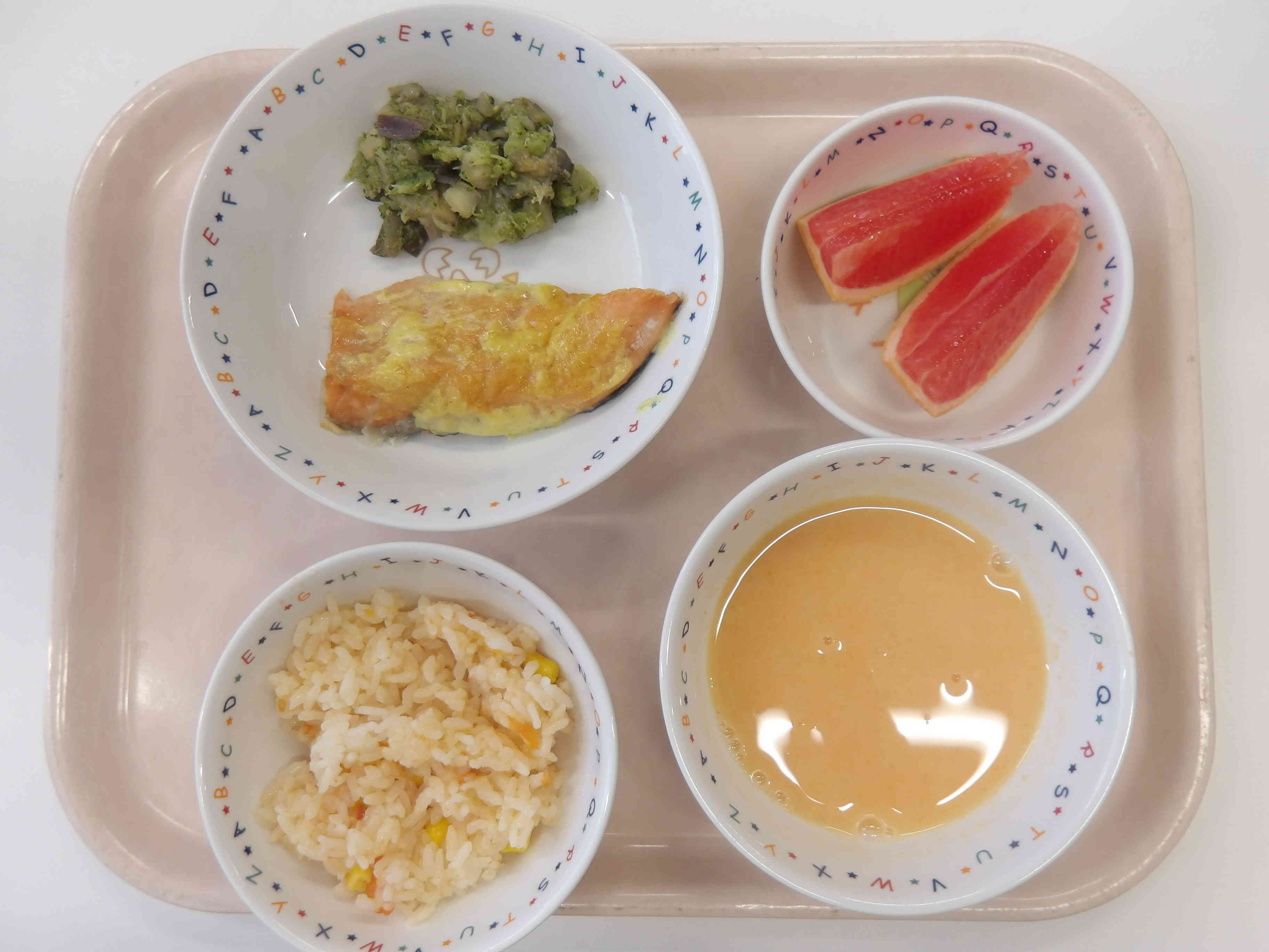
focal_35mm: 27
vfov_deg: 51.4
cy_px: 476
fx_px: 990
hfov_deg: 65.3
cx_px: 634
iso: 100
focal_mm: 4.9
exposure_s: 1/65
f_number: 3
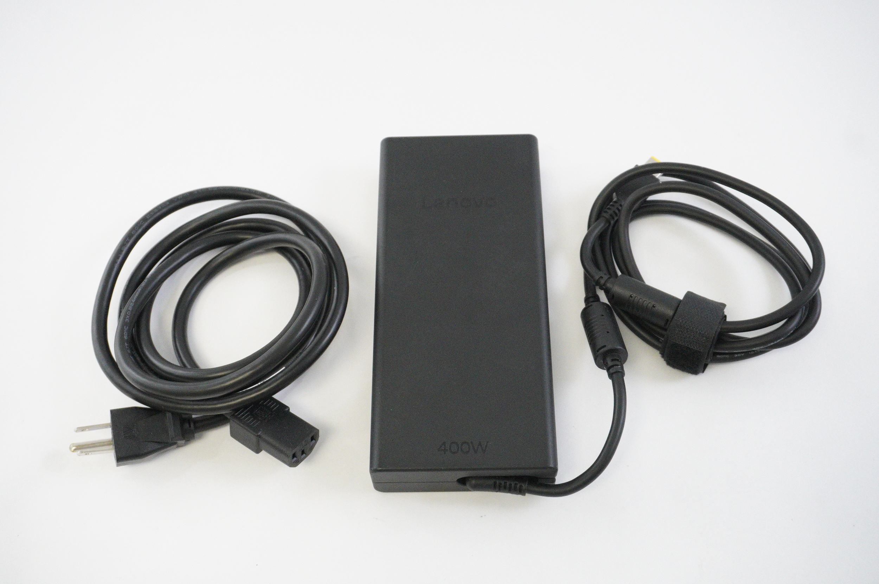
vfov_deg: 34.1
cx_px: 440
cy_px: 292
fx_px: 951
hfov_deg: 49.6
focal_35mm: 39
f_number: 5.6
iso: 6400
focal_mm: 26
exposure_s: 1/320
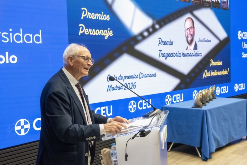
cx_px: 124
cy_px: 82
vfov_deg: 28.1
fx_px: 330
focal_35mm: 48
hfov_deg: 41.1
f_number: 7.1
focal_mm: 48
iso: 11400
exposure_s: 1/100
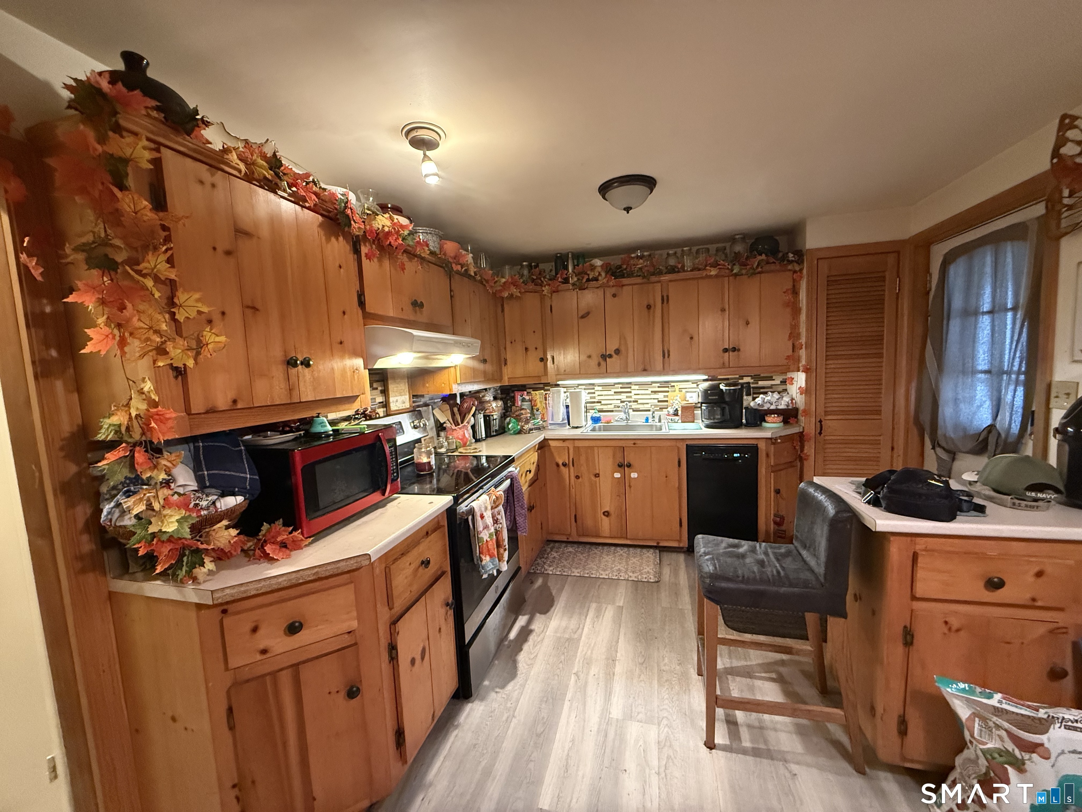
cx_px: 541
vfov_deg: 85.7
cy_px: 406
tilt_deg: -4.2
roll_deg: +2.5
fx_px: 438
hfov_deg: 102.1
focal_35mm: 14
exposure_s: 1/60
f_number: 2.2
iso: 800
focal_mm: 2.22
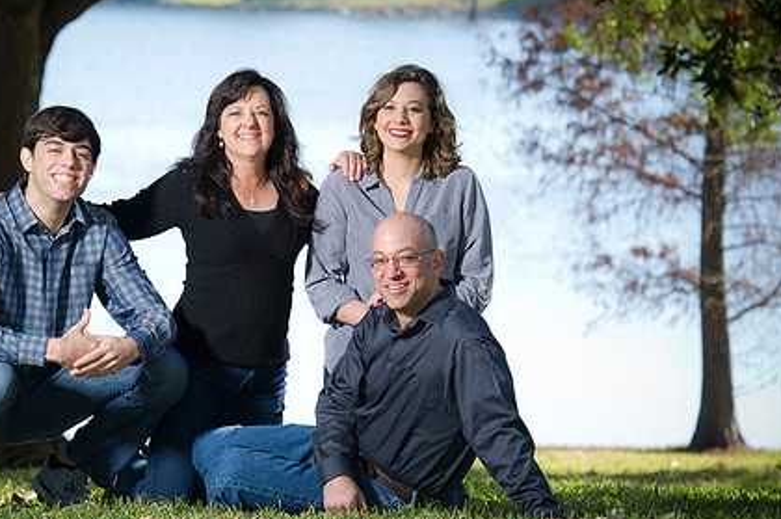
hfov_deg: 9.3
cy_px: 281
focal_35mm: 221
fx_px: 4789
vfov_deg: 6.2
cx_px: 303
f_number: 5.6
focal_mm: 160
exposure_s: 1/200
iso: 200
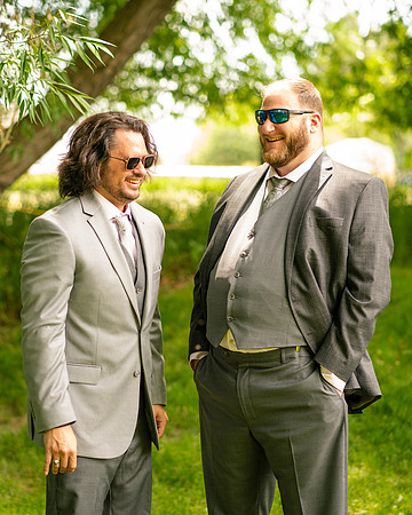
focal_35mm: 120
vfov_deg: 16.1
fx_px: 1823
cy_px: 258
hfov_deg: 12.9
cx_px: 185
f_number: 2.2
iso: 320
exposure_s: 1/320
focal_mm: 85
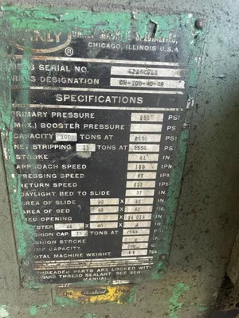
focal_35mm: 26
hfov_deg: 53.1
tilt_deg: -22.8
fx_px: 239
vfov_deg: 67.3
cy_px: 159
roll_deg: -1.0
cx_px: 120
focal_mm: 4.2
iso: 160
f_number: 1.6
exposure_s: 1/60
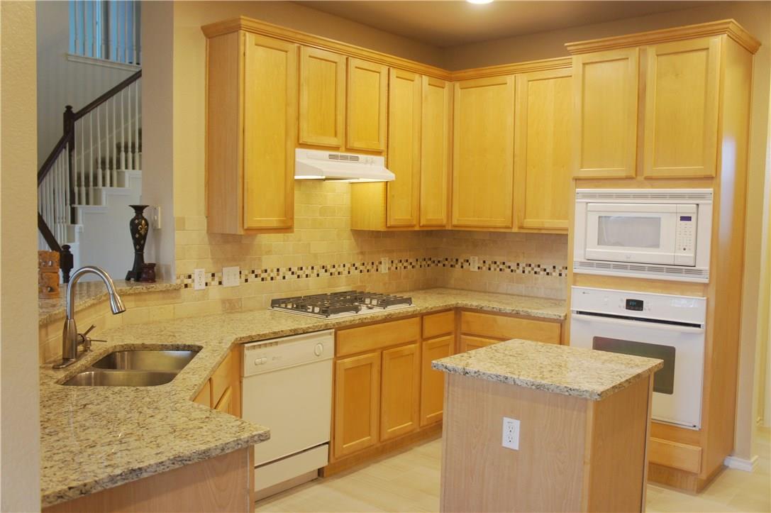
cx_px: 386
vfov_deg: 41.7
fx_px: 674
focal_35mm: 32
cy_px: 256
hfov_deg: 59.5
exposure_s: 1/40
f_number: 4
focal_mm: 21
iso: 320
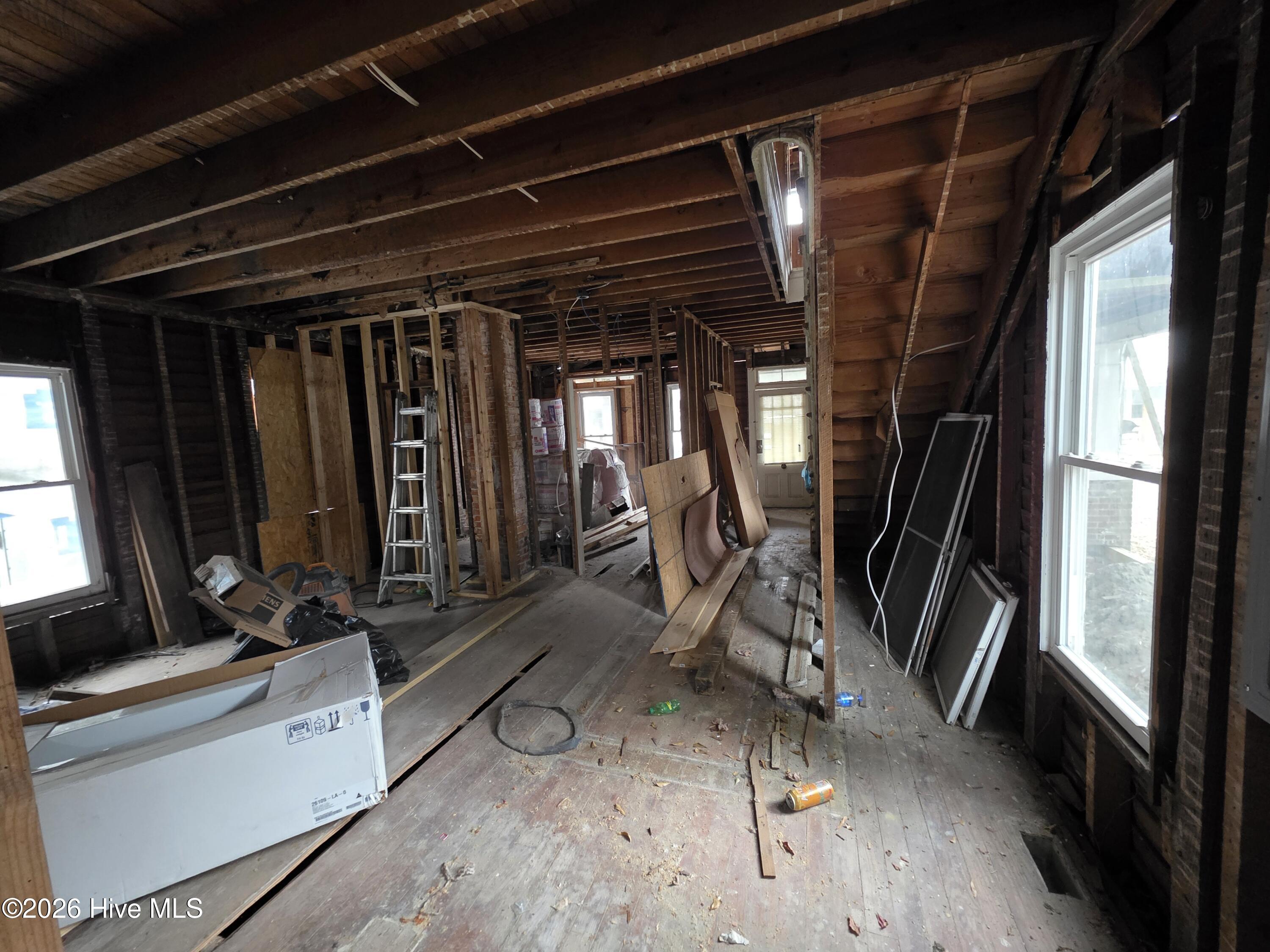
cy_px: 476
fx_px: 477
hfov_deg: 106.2
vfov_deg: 89.9
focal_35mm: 13
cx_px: 635
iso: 800
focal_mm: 2.2
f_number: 1.9
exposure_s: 1/60
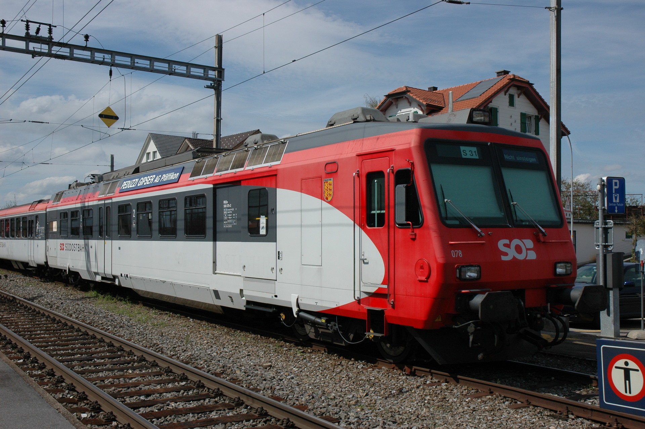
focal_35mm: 40
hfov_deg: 48.0
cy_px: 214
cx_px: 322
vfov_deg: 33.0
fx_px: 725
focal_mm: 27
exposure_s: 1/400
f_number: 10
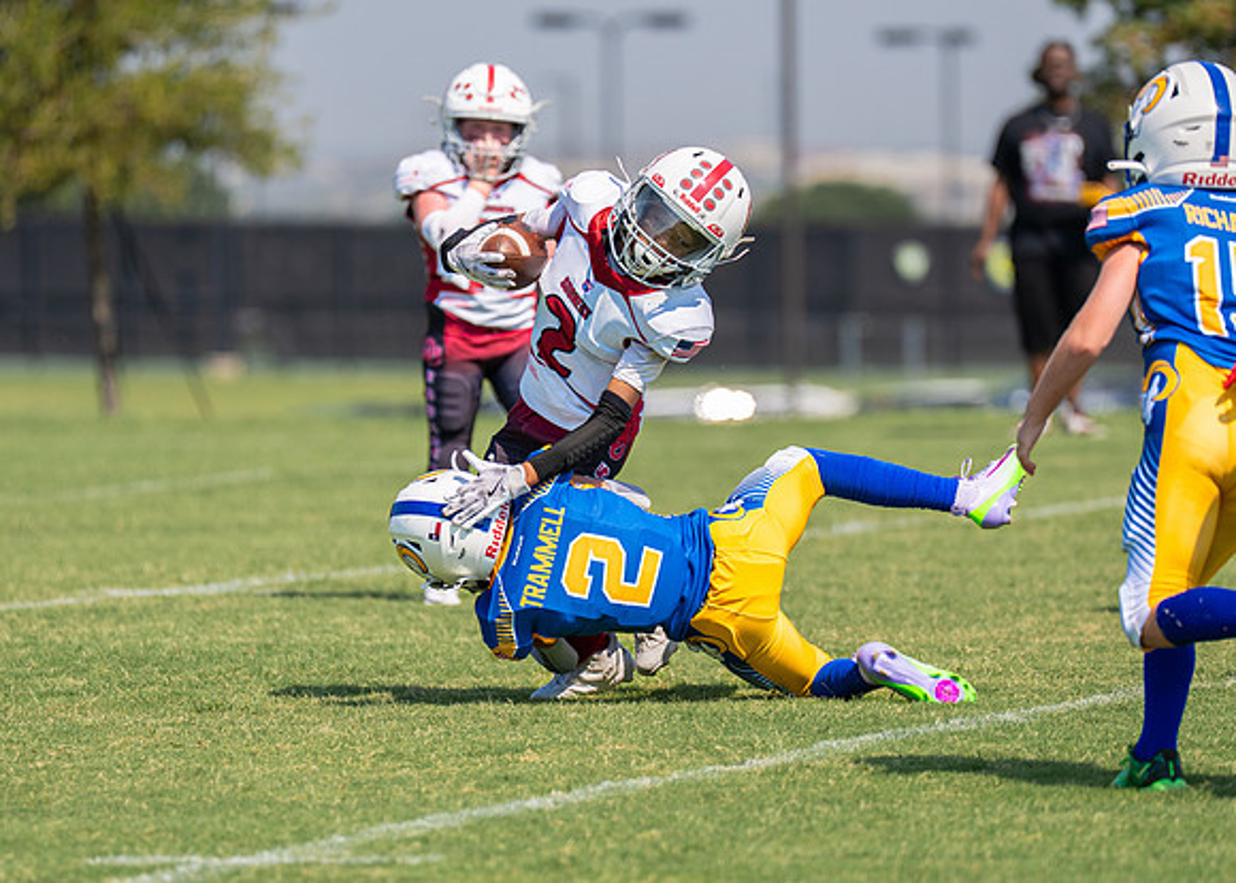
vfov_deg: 3.9
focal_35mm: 365
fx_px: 12824
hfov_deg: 5.5
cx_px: 629
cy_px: 433
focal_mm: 200
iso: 100
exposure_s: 1/2500
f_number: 2.8
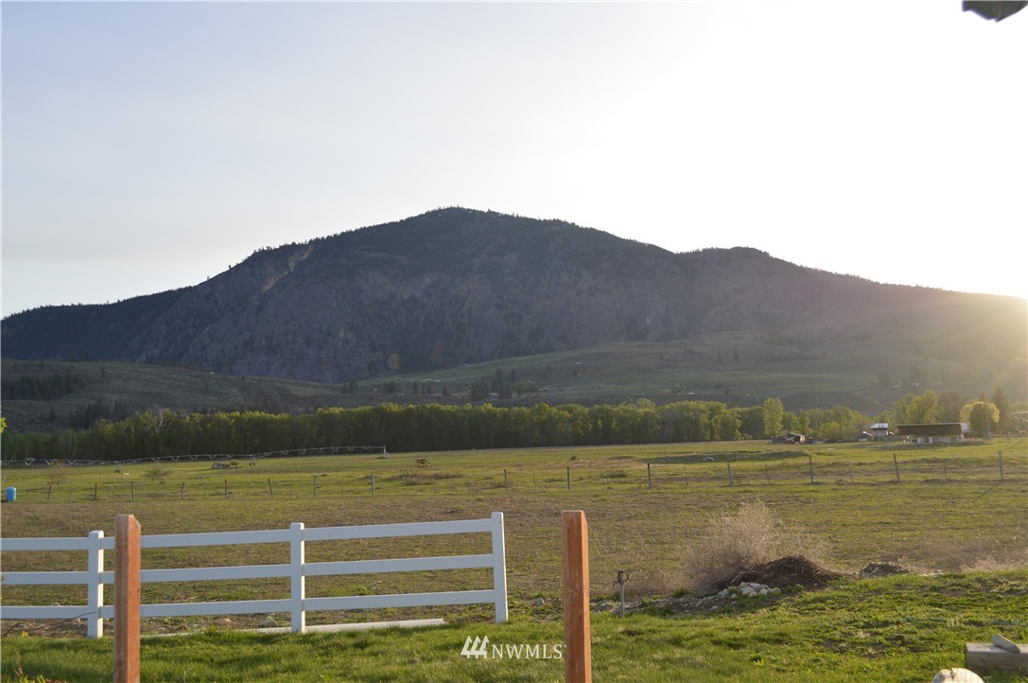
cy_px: 342
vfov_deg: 39.9
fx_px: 941
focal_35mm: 33
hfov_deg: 57.3
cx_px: 514
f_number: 6.3
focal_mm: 22
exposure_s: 1/200
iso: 100
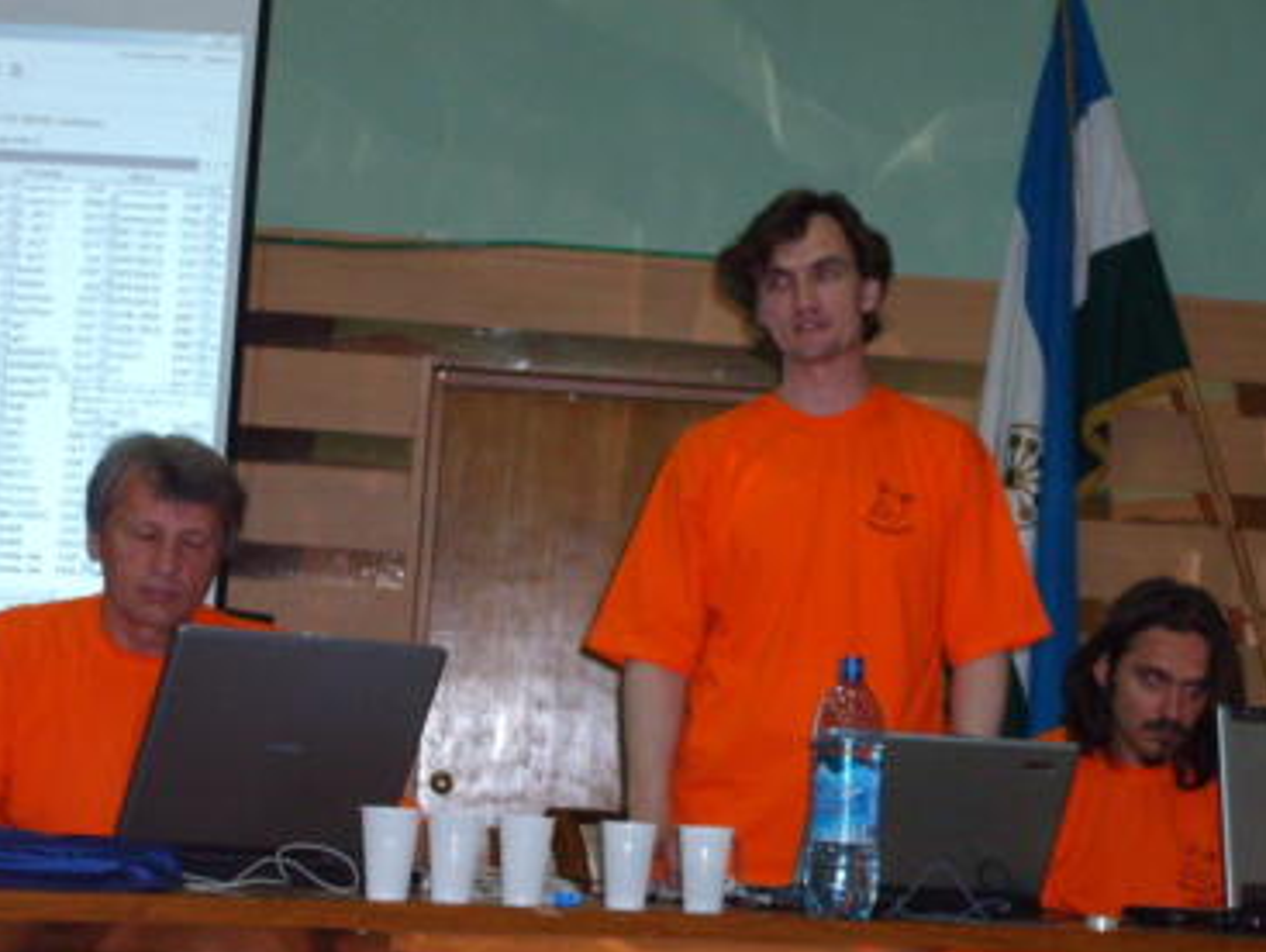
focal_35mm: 98
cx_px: 769
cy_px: 533
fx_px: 3588
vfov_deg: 15.1
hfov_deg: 20.0
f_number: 3.9
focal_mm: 12
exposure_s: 1/60
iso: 253
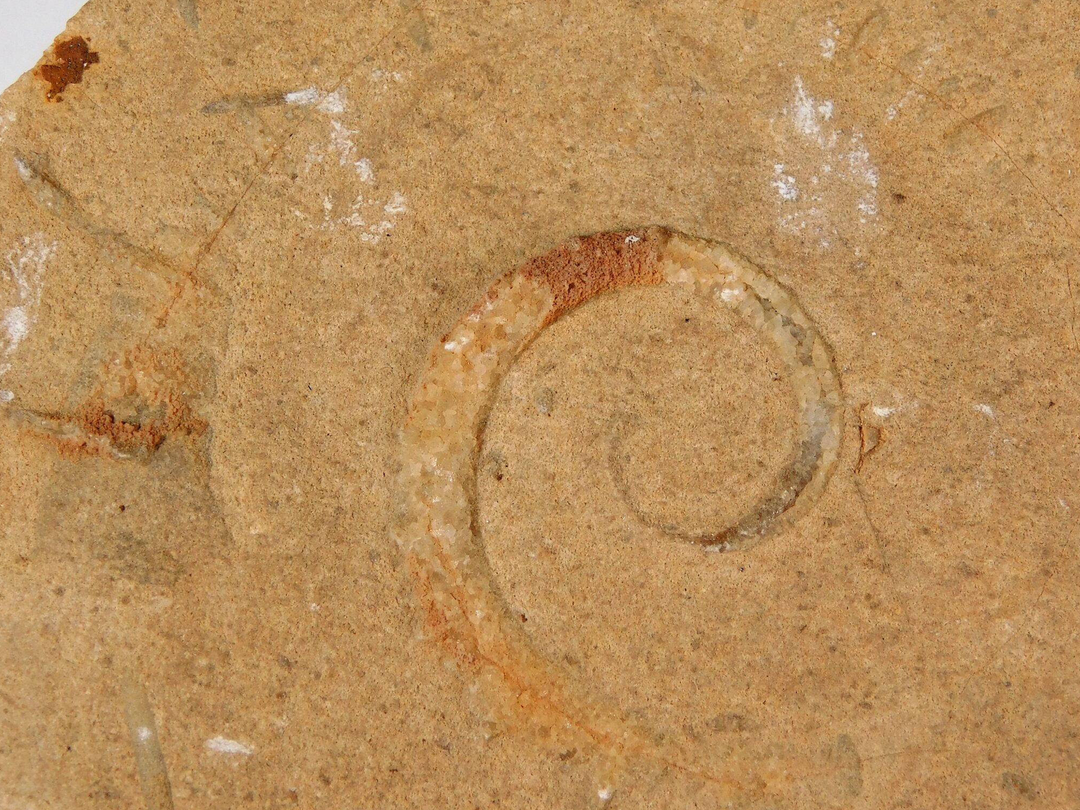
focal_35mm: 126
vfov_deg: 11.8
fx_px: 3932
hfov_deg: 15.6
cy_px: 410
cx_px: 591
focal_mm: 17.6
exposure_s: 1/200
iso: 125
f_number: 4.6
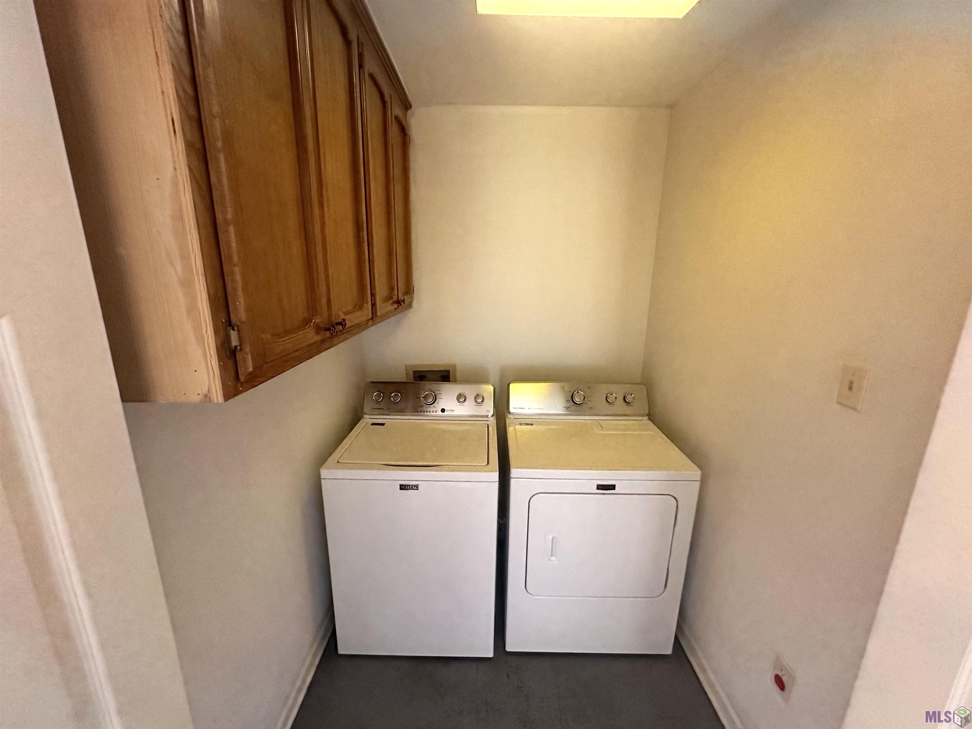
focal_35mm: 14
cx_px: 486
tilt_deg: -13.2
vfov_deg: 85.7
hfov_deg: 102.1
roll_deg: -1.0
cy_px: 364
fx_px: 393
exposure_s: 1/60
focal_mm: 2.22
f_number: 2.2
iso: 500
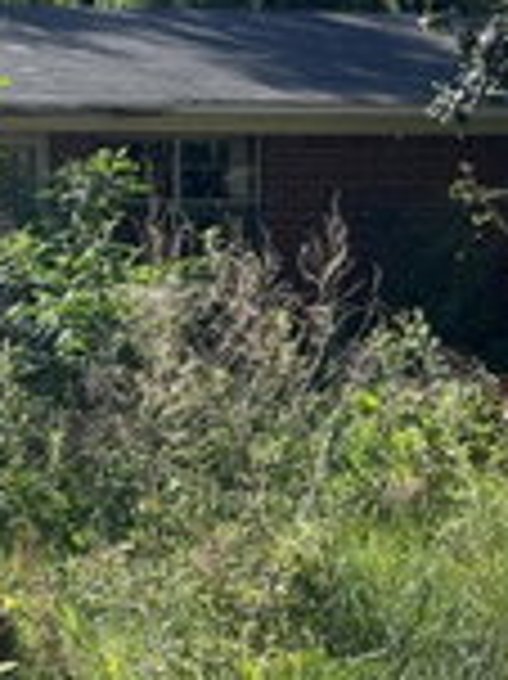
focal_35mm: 88
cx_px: -270
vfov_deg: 22.0
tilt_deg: +1.4
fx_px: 1724
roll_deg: +0.1
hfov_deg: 15.4
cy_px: 140
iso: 50
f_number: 1.6
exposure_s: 1/1458
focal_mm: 5.1
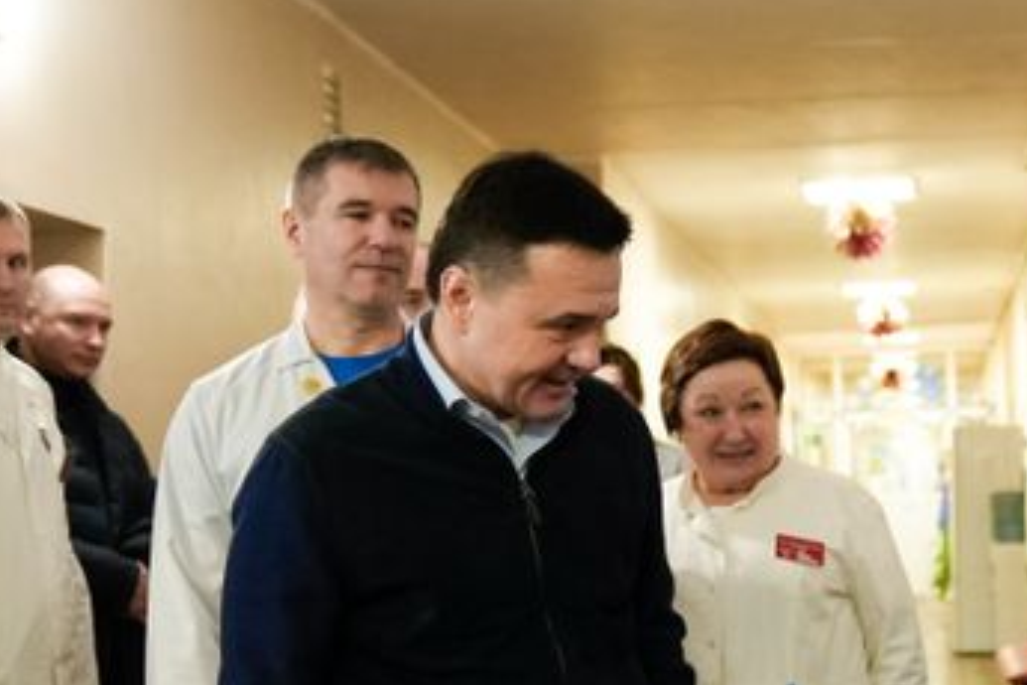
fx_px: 2082
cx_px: 874
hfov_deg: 27.0
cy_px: 628
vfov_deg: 18.3
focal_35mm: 73
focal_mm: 24
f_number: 2.8
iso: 2500
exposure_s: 1/200
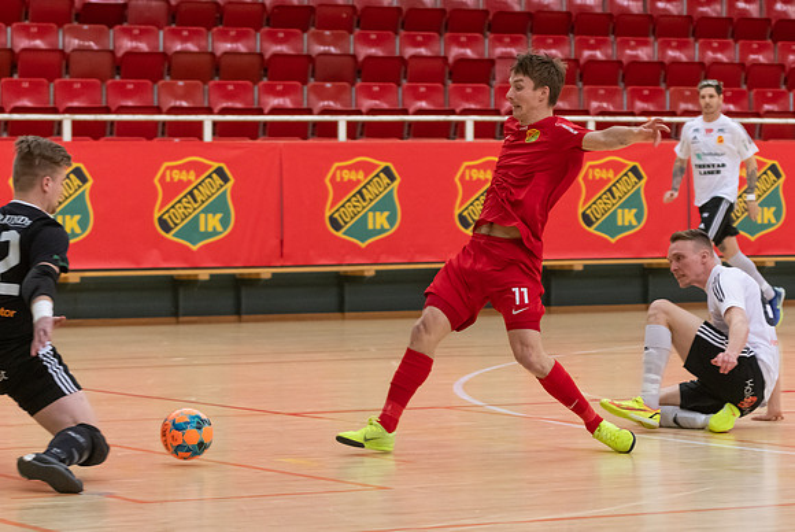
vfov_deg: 10.0
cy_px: 343
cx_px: 514
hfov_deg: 14.9
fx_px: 3041
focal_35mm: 138
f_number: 2.8
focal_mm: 70
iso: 640
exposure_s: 1/800
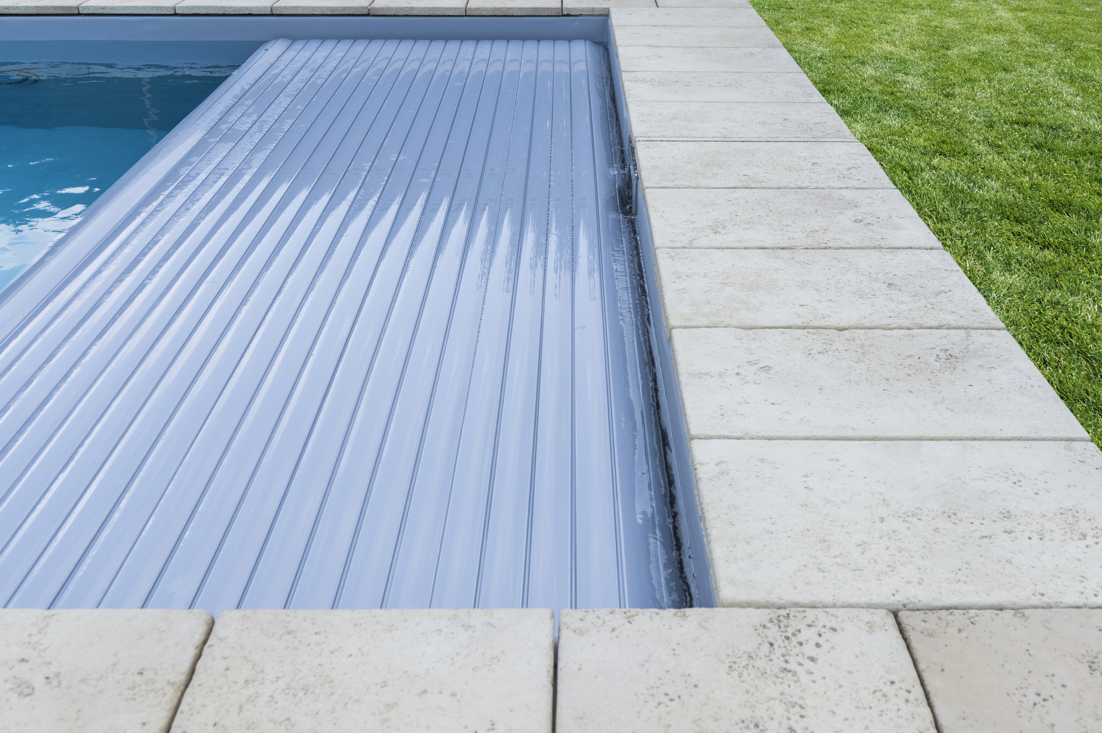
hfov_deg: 49.6
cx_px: 558
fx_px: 1193
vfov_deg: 34.2
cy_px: 361
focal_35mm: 39
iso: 400
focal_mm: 38
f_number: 10
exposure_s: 1/160
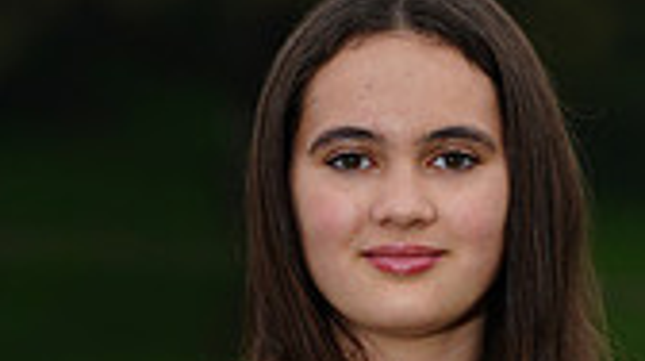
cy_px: 668
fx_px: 9395
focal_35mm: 550
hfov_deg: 3.9
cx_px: 353
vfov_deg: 2.2
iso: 200
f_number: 5
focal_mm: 152
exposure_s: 1/250
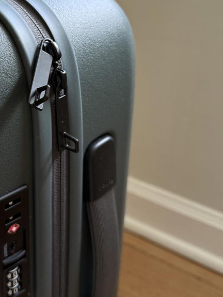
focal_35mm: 50
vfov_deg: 37.3
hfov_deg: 28.1
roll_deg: +0.5
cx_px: 26
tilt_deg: -21.3
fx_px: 429
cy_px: 76
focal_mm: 6.76
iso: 200
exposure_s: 1/74
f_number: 1.78
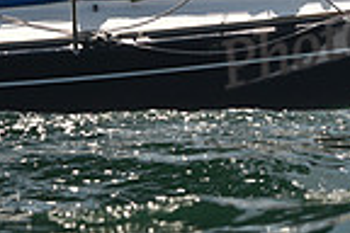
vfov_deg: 4.9
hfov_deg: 7.3
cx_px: 97
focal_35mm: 281
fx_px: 2732
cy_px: -67
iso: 250
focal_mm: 70
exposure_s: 1/640
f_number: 5.6
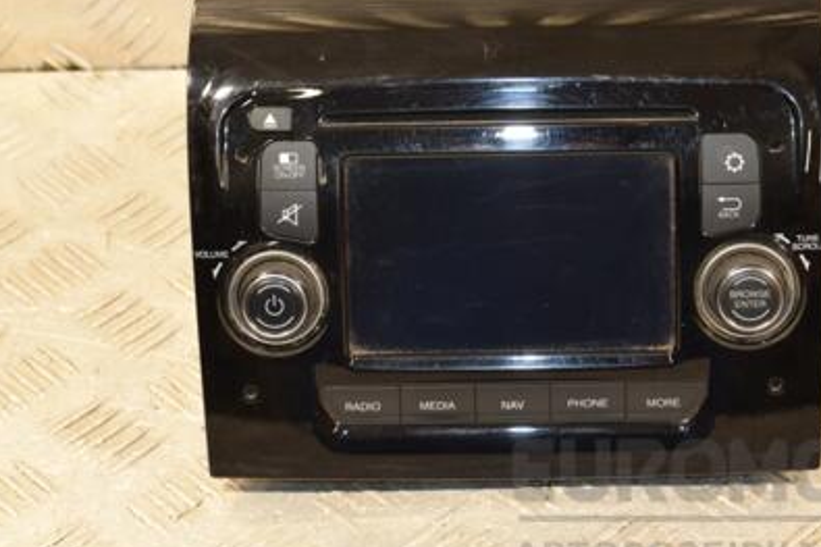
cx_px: 474
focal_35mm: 114
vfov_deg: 12.0
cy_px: 193
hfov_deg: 17.9
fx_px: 2599
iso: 800
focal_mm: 50
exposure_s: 1/100
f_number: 5
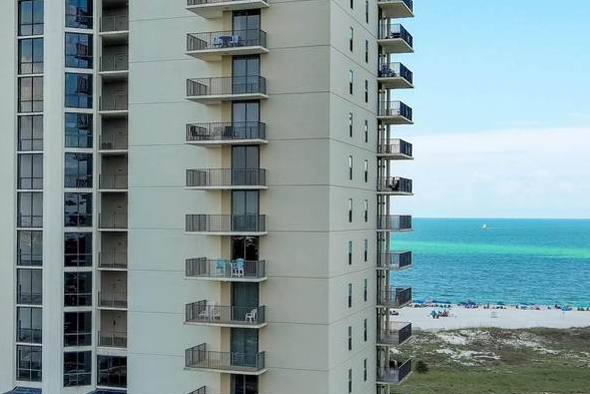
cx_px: 141
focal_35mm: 63
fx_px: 1033
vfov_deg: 21.6
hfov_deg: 31.3
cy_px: 217
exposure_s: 1/800
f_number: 6.3
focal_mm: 10.57
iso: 100
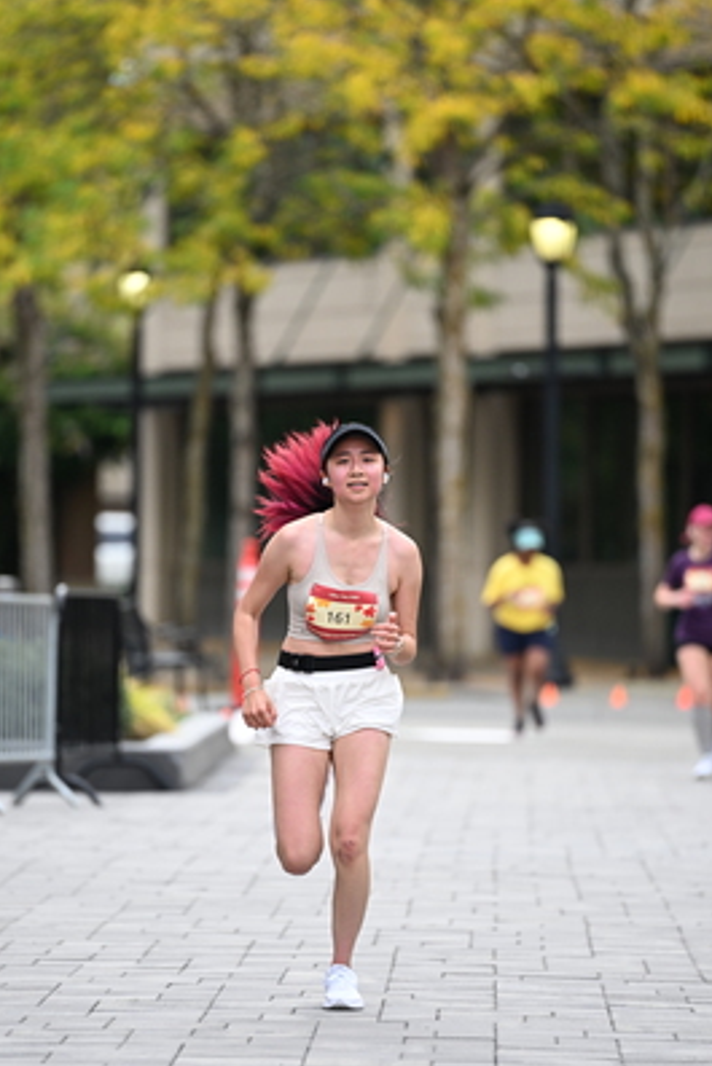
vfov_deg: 7.4
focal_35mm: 277
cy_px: 588
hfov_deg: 5.0
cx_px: 345
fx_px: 8210
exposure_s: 1/2500
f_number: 2.8
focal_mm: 200
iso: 640
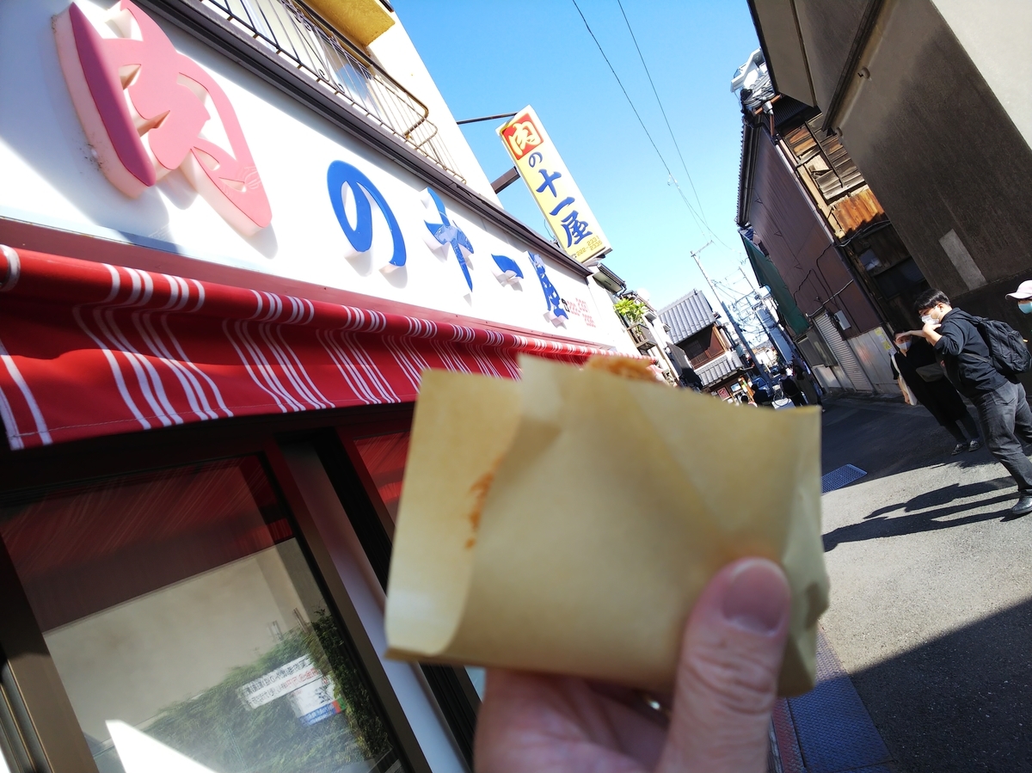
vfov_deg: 61.0
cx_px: 516
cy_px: 386
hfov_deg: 76.4
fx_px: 656
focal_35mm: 22
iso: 32
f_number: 1.94
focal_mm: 3.4
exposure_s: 1/483
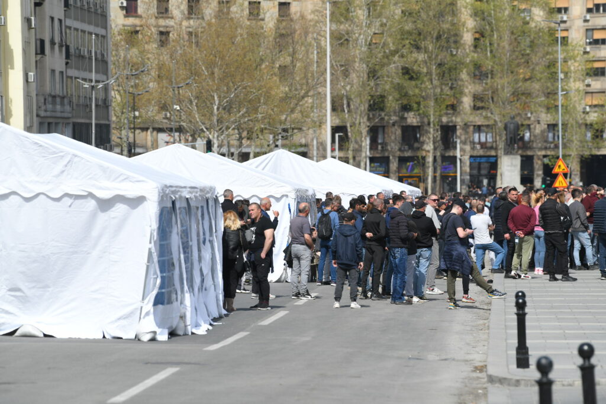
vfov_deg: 6.9
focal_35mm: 200
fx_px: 3367
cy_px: 202
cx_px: 303
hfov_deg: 10.3
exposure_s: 1/1600
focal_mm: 200
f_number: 5
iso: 200
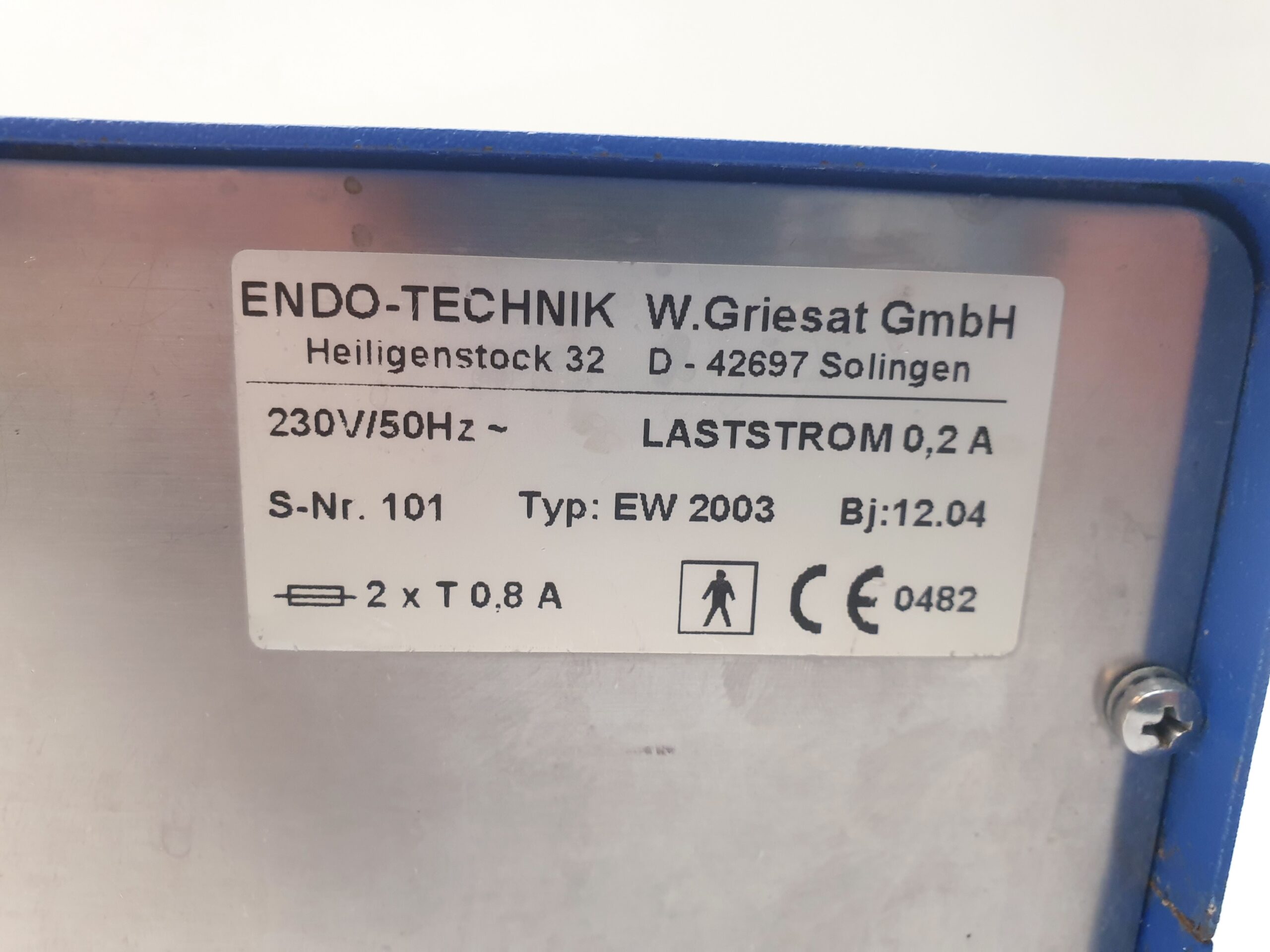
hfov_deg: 67.3
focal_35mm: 26
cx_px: 635
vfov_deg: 53.1
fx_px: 954
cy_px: 476
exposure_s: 1/50
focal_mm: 4.3
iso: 160
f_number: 2.4
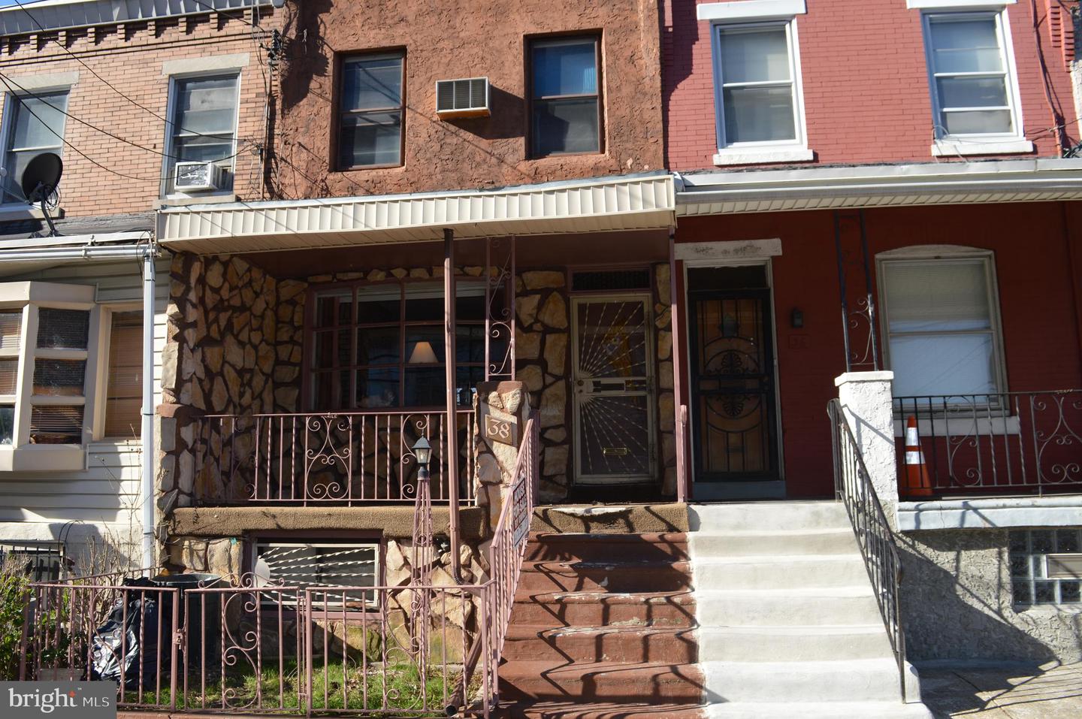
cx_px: 541
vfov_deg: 47.8
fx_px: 811
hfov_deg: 67.4
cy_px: 360
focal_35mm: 27
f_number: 6.3
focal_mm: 18
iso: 100
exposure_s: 1/200
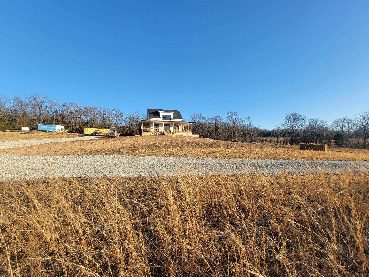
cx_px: 184
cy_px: 138
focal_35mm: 13
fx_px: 139
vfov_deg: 89.9
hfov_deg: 106.2
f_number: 2.2
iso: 50
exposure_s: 1/794
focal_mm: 2.2
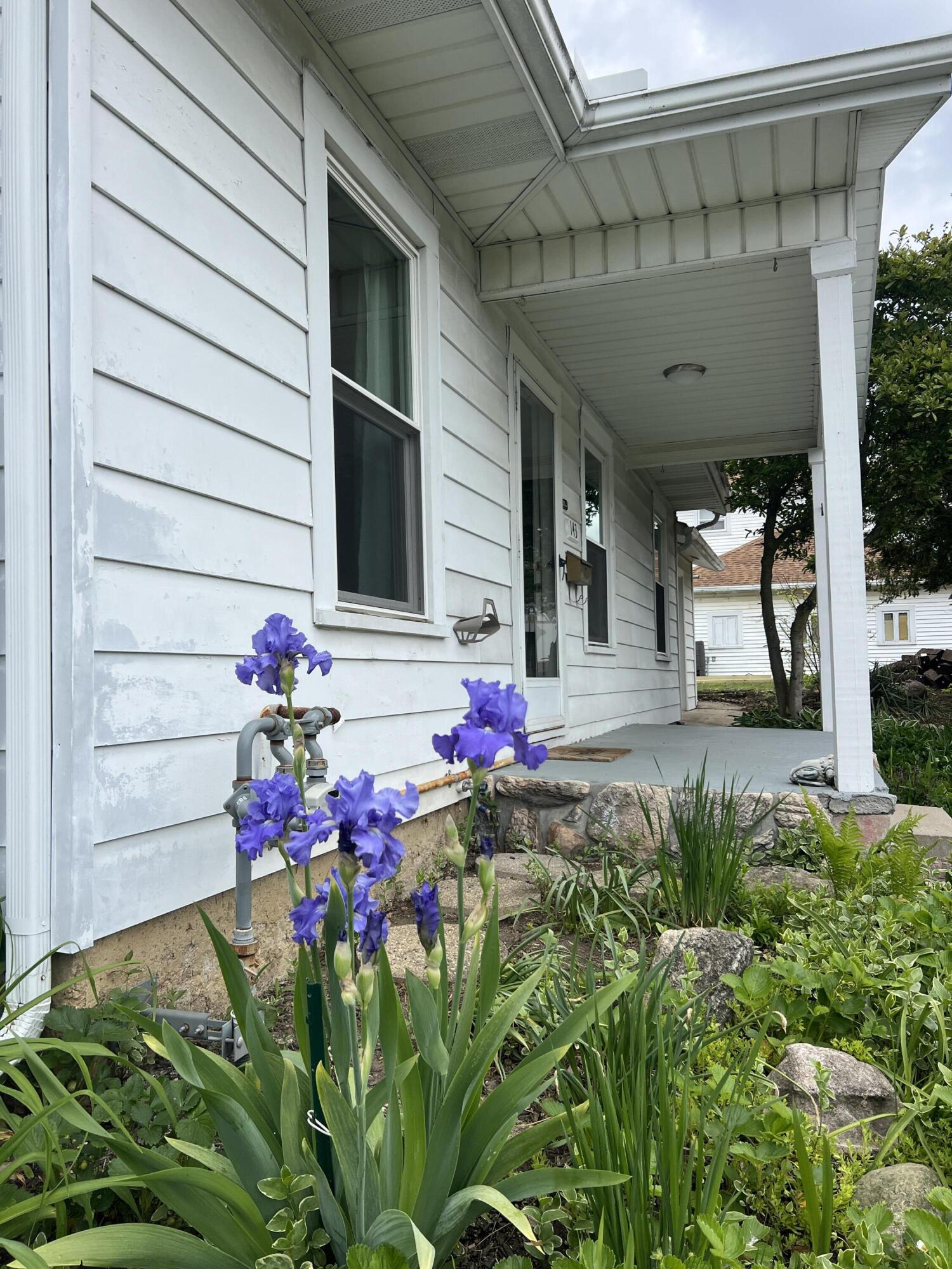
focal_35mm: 26
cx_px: 476
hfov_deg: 53.1
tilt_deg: +3.3
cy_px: 634
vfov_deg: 67.3
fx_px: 953
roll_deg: +0.0
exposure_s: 1/2915
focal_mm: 5.7
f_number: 1.5
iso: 50
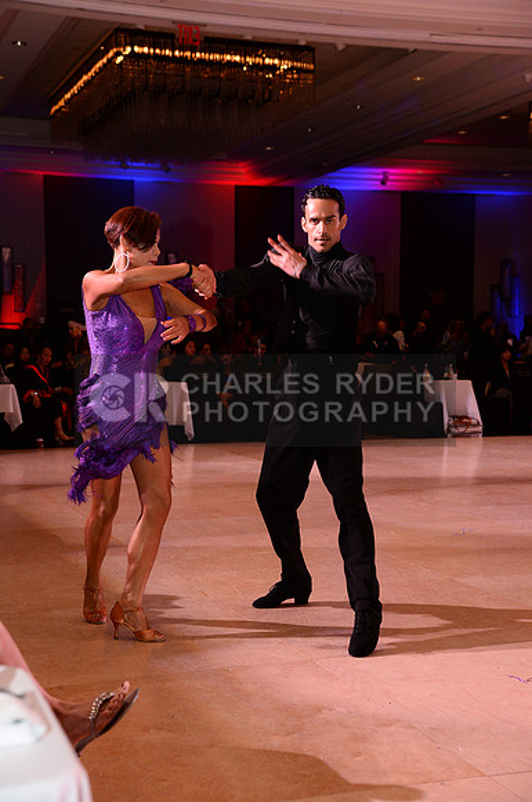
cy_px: 401
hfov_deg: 24.5
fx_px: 1223
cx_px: 266
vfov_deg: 36.3
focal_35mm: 55
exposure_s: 1/250
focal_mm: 55
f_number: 5
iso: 2500
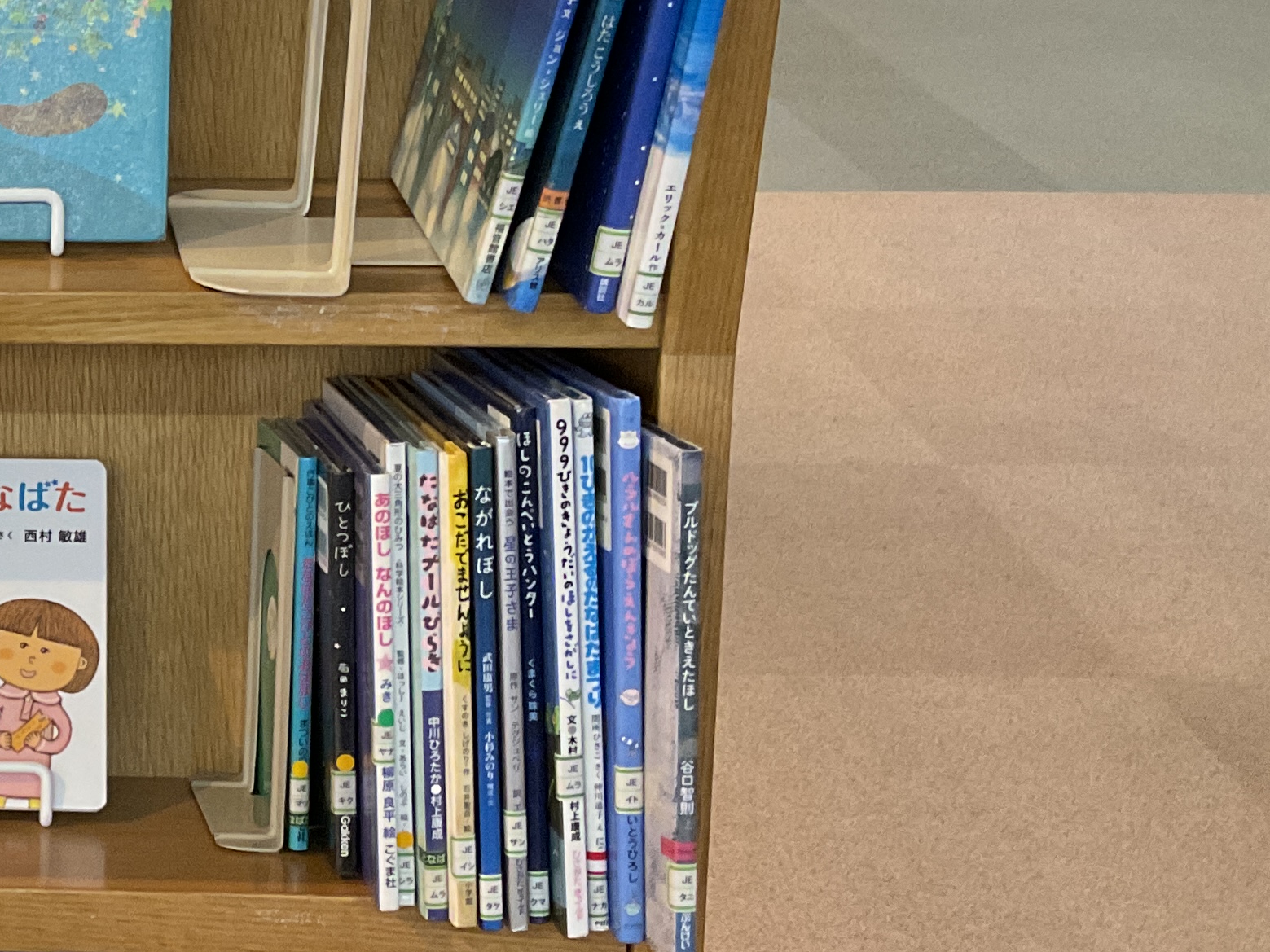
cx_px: -228
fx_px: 2751
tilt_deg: -22.4
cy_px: 461
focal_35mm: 75
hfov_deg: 23.8
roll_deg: +2.2
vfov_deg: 19.6
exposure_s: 1/60
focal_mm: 3
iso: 250
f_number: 1.8
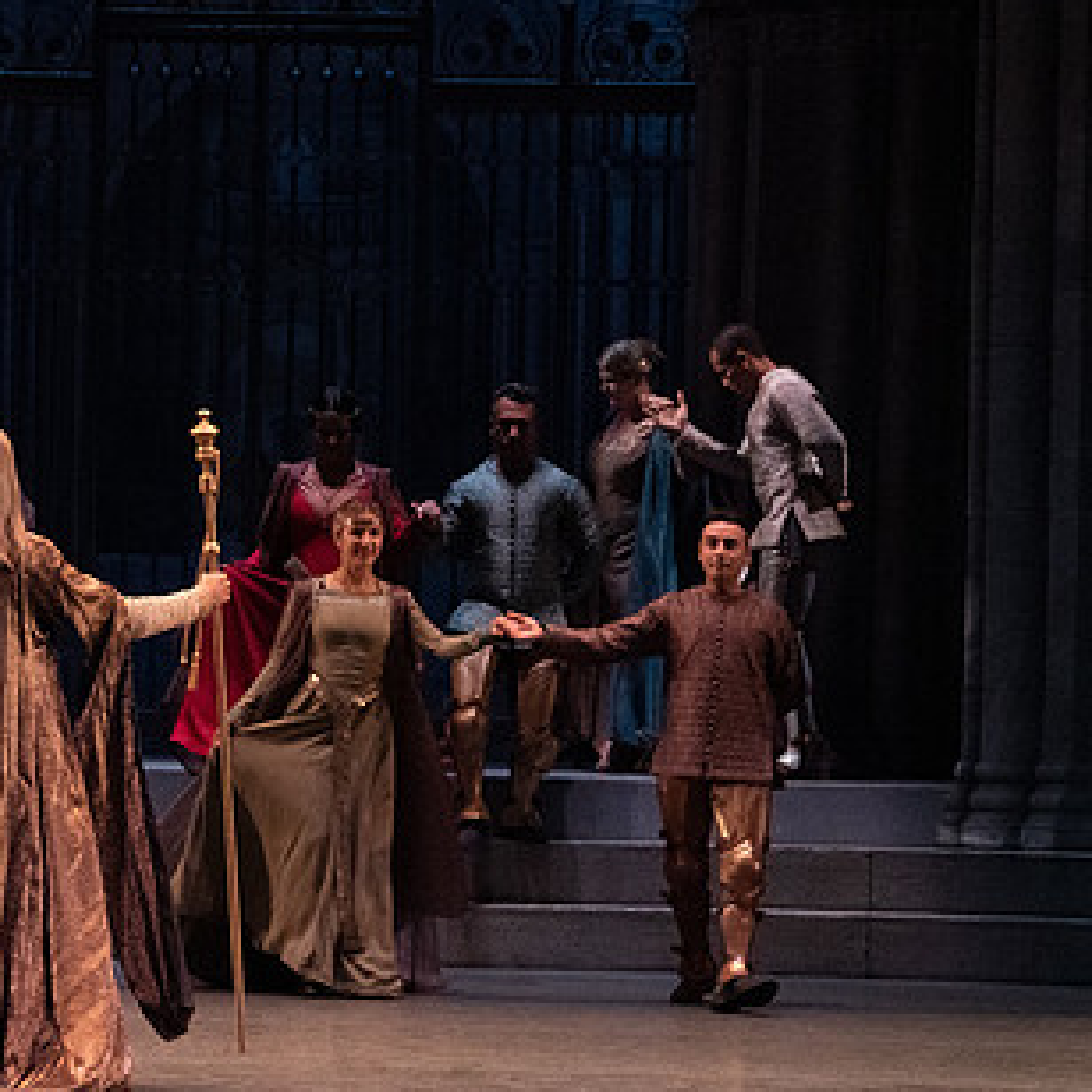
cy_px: 615
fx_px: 8352
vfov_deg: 7.5
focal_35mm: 234
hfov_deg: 7.5
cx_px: 163
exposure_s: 1/320
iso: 20000
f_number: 9
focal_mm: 146
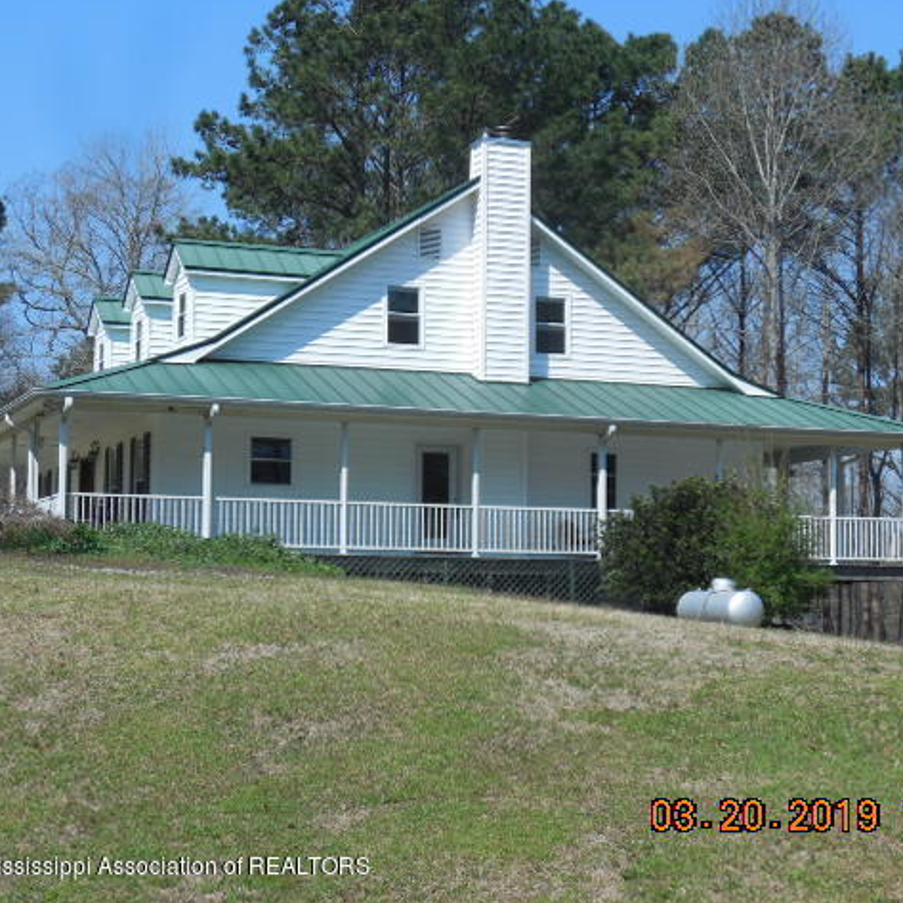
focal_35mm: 79
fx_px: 2332
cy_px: 447
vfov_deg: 21.9
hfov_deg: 21.9
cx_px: 456
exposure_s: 1/1250
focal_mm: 10.9
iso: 125
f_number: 4.2
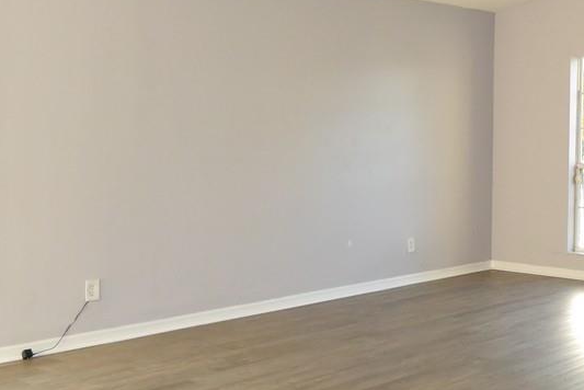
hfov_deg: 32.7
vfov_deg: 25.0
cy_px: 153
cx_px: 629
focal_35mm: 54
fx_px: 876
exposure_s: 1/125
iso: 560
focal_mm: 6.7
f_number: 3.5
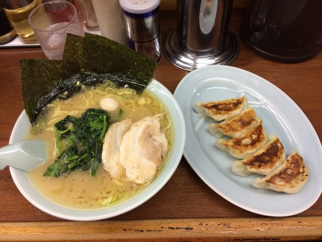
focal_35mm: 29
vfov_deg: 48.2
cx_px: 161
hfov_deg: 61.7
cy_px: 121
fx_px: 270
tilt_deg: -56.4
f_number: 2.2
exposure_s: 1/33
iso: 125
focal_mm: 4.15
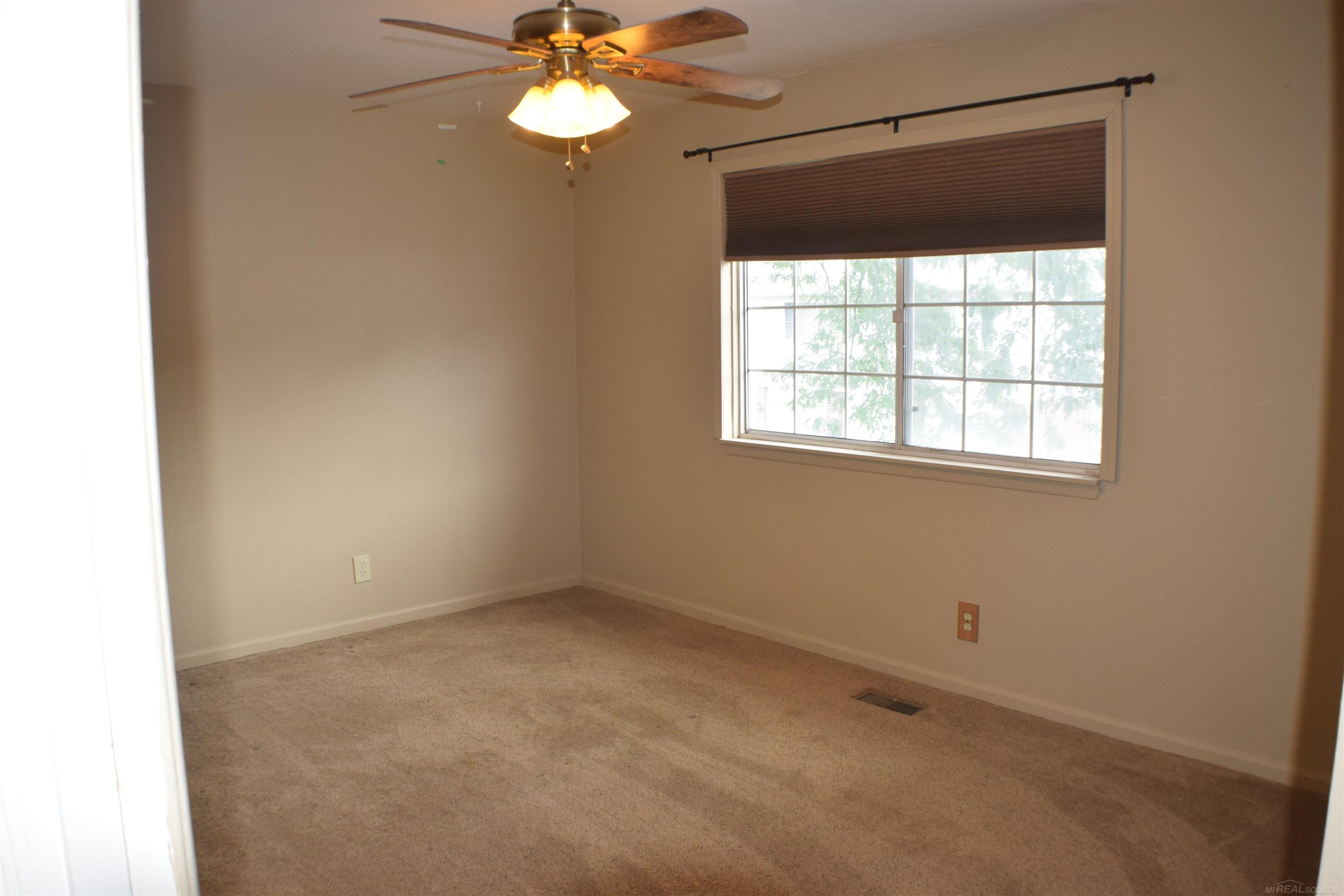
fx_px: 1344
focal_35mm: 36
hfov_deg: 53.1
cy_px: 448
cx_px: 672
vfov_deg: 36.9
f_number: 5
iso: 800
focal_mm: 24
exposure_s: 1/100
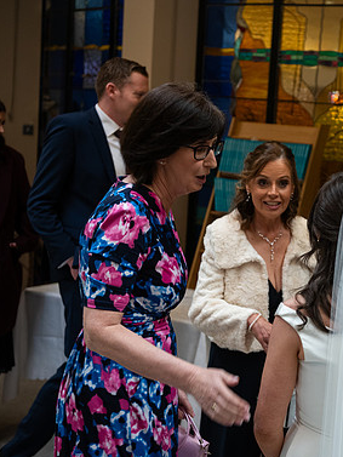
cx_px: 327
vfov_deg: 27.4
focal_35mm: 71
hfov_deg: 20.2
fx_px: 937
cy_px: 233
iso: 800
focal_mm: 48
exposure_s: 1/160
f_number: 3.5
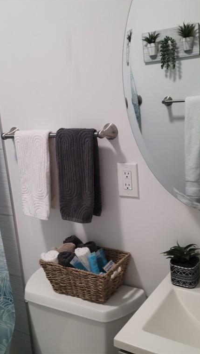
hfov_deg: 29.0
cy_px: 176
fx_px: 386
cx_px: 86
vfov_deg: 49.4
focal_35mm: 41
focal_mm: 5.9
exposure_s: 1/40
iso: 320
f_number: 2
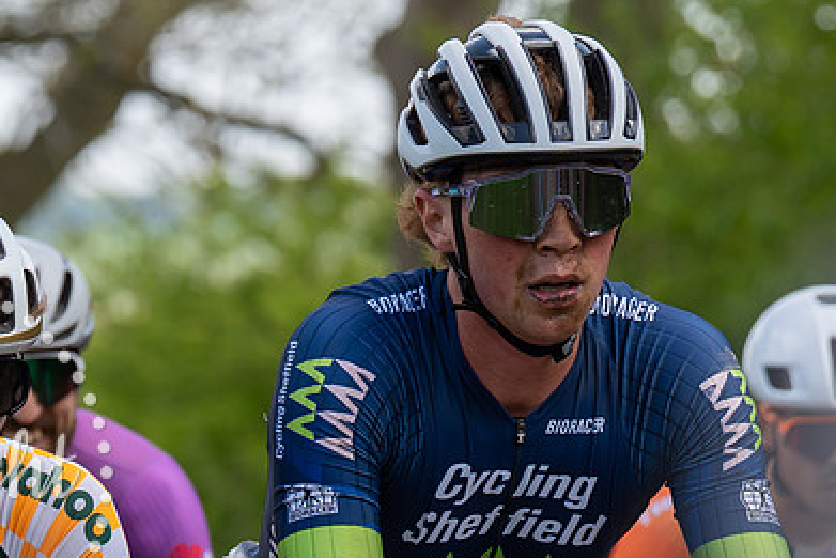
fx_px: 9129
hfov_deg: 5.2
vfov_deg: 3.5
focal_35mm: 393
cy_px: 338
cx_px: 118
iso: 160
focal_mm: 116
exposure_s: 1/1000
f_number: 3.5
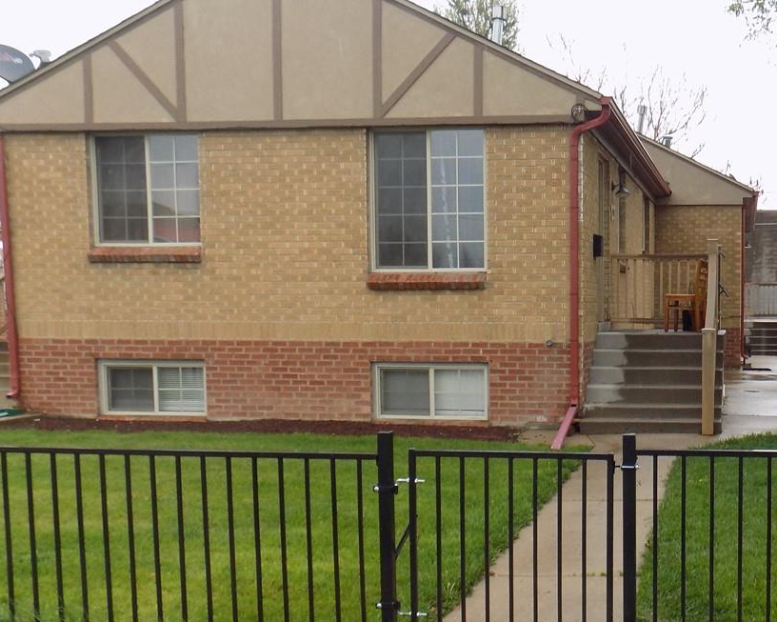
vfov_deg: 33.9
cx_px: 649
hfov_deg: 39.9
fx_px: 1012
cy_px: 404
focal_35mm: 44
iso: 80
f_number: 3.1
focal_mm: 4
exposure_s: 1/400
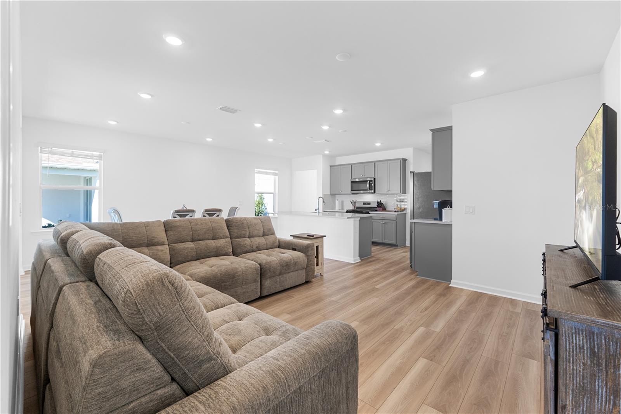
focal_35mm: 15
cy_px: 207
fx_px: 259
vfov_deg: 77.3
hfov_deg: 100.4
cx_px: 310
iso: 640
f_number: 4.5
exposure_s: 1/30
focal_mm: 10
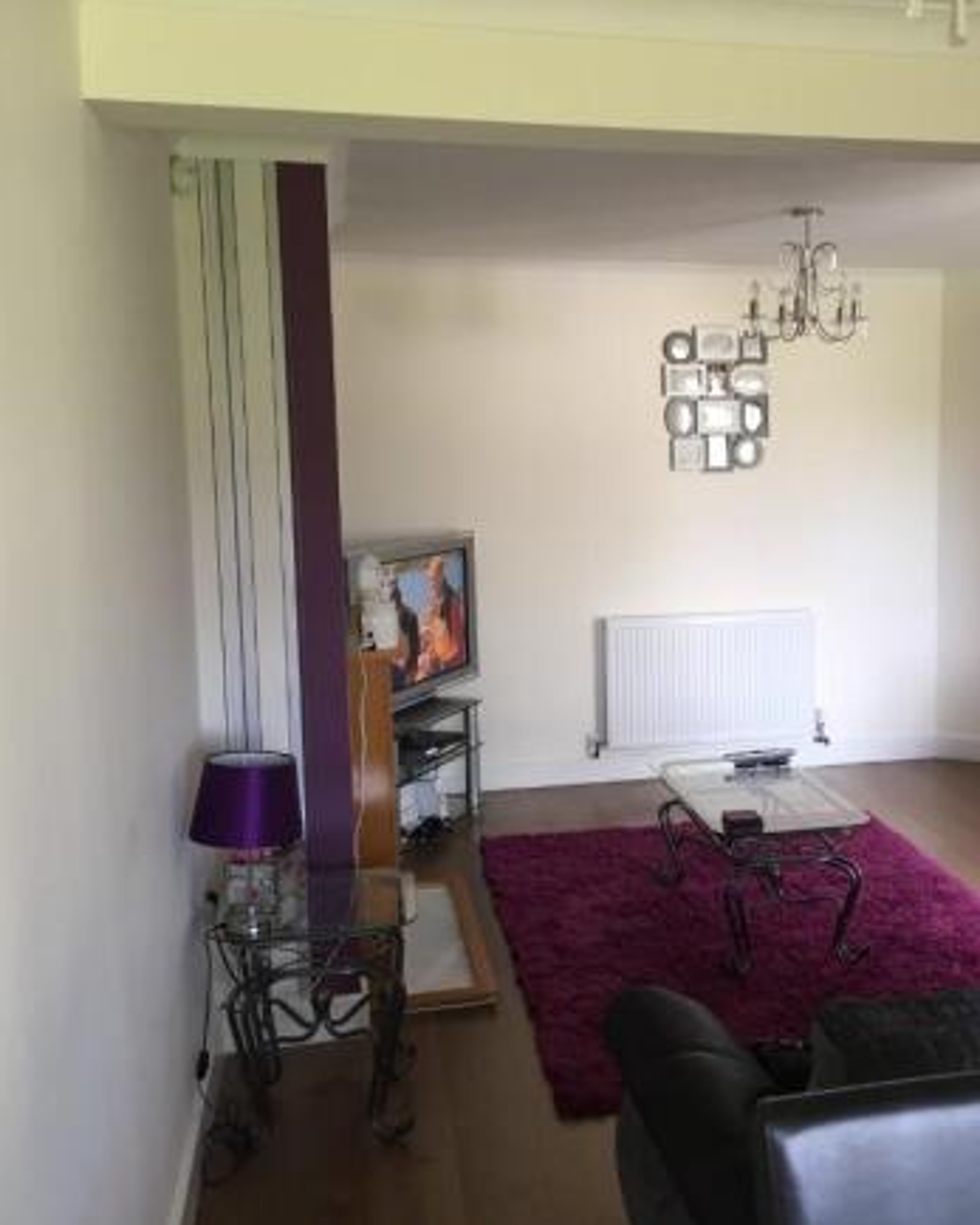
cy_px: 614
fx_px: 1378
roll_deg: -0.7
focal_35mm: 38
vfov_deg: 47.9
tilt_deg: -6.4
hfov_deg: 38.3
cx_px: 722
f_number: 2.2
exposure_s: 1/33
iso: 40
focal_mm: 4.15
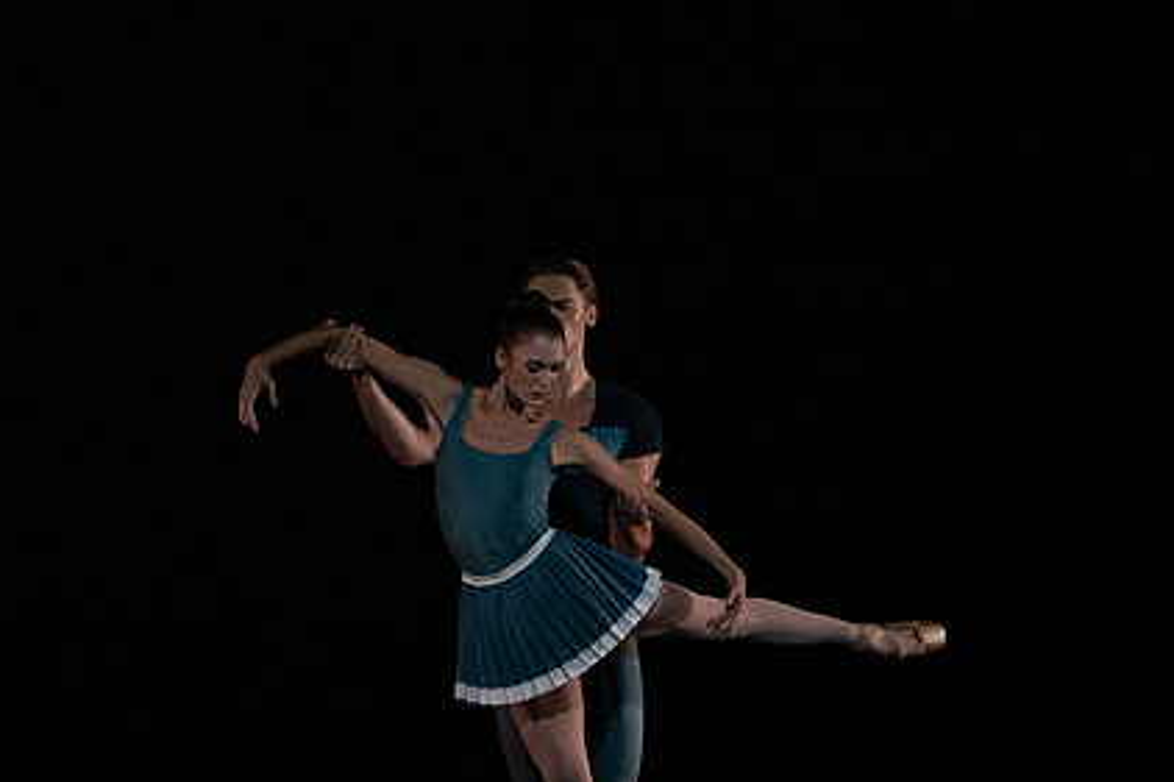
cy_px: 536
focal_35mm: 484
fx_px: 15777
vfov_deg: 2.8
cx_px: 401
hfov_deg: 4.3
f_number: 5.6
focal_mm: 352
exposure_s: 1/320
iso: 8000
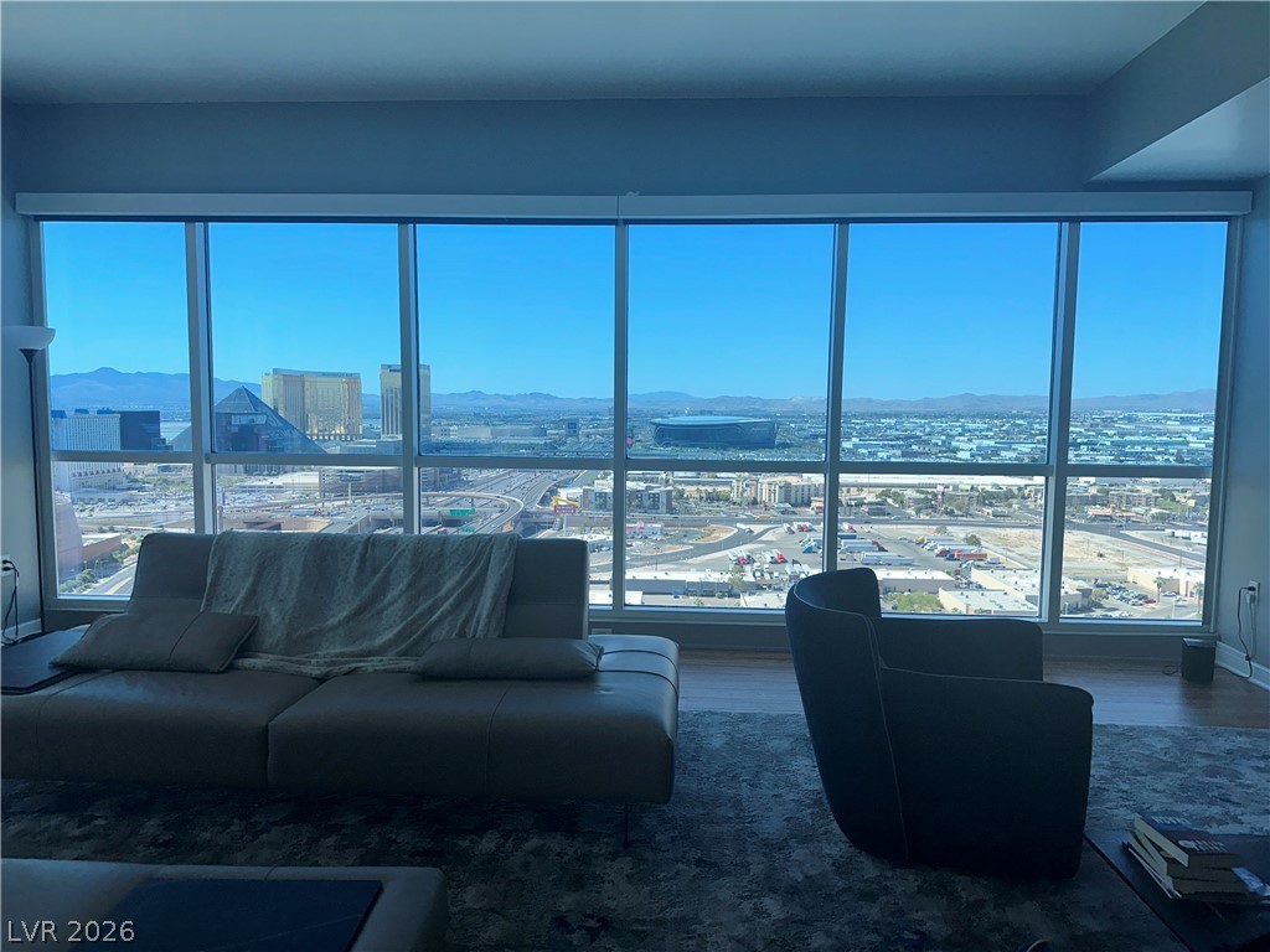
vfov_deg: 56.8
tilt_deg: -4.9
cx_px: 635
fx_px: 881
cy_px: 476
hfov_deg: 71.6
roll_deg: -0.7
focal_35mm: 24
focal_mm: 6.86
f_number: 1.78
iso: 50
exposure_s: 1/1433
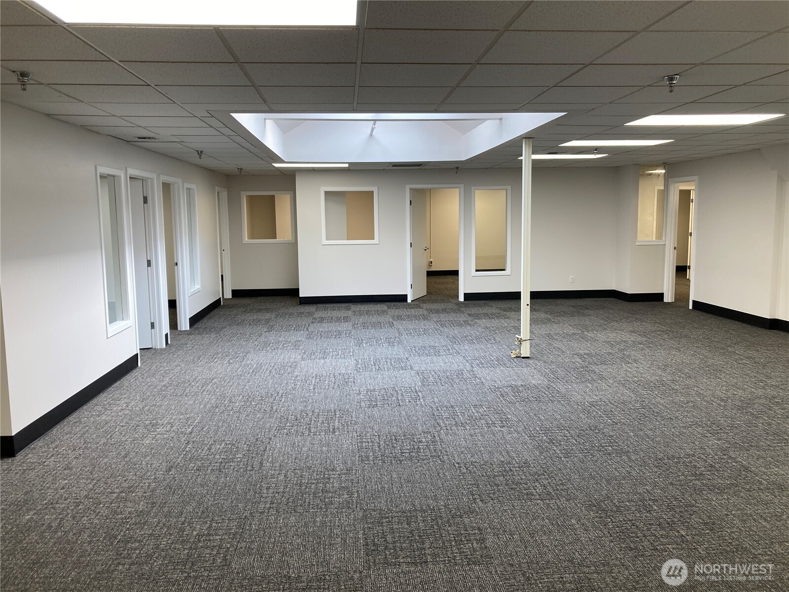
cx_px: 394
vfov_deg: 49.7
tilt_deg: -4.7
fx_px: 638
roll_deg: -0.3
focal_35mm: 28
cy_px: 296
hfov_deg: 63.4
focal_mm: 3.99
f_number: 1.8
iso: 64
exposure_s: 1/120
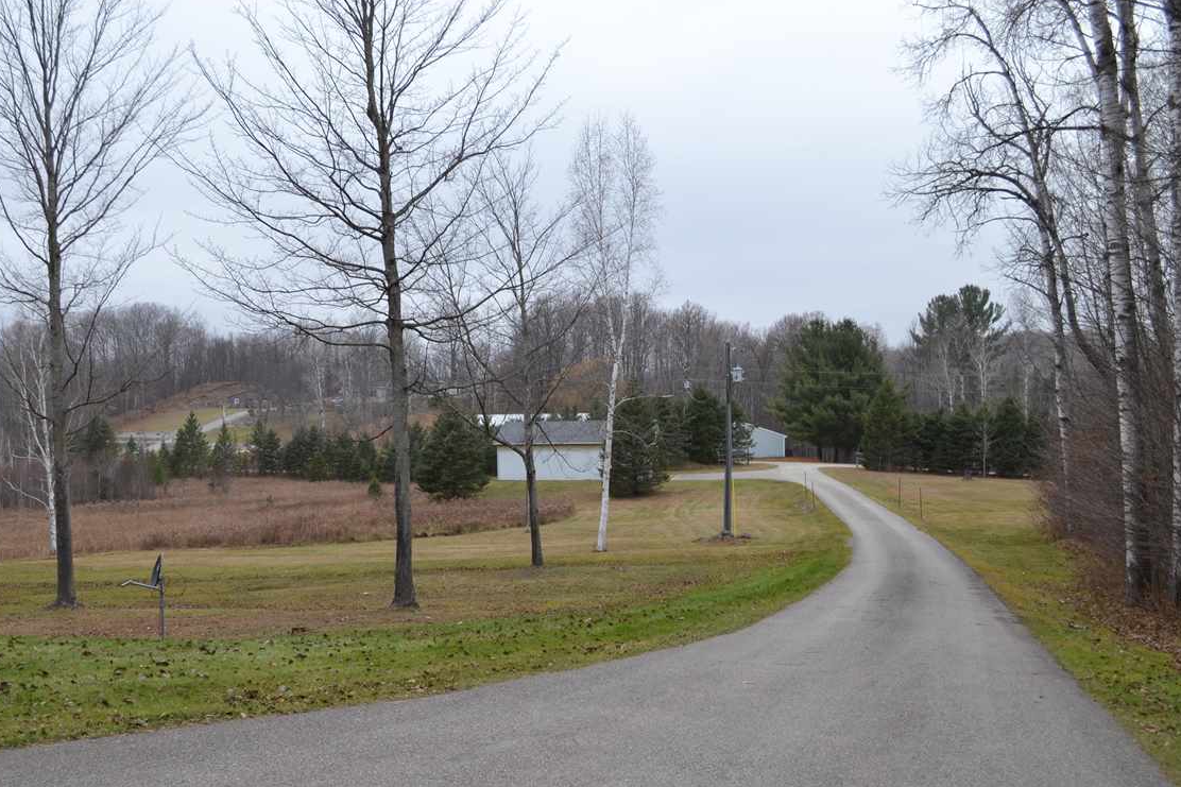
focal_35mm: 38
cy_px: 442
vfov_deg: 35.0
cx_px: 513
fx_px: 1246
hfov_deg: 50.6
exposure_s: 1/125
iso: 125
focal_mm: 22
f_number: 5.6
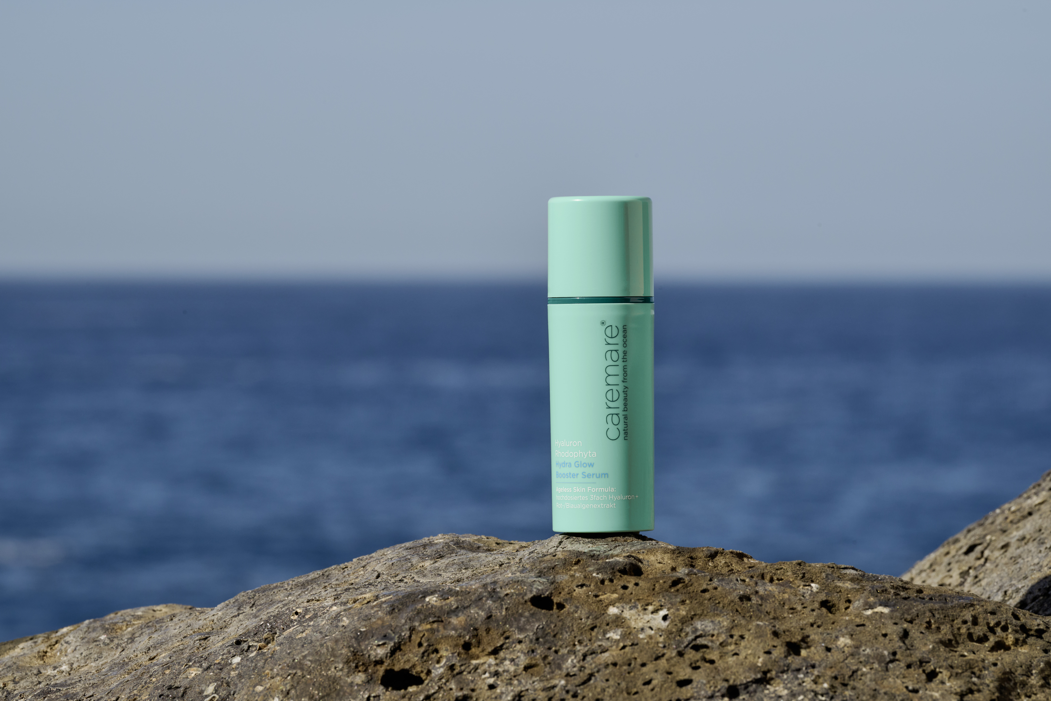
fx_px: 5109
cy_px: 350
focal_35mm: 175
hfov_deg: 11.7
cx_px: 526
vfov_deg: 7.8
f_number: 18
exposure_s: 1/250
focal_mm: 175
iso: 200
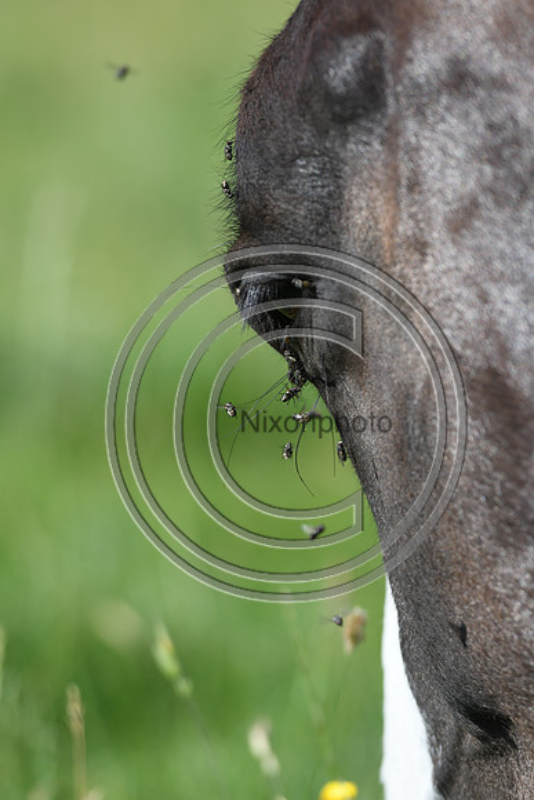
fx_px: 6670
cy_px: 400
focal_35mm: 300
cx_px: 267
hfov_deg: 4.6
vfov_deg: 6.9
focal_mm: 200
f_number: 3.5
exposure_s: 1/1250
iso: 140
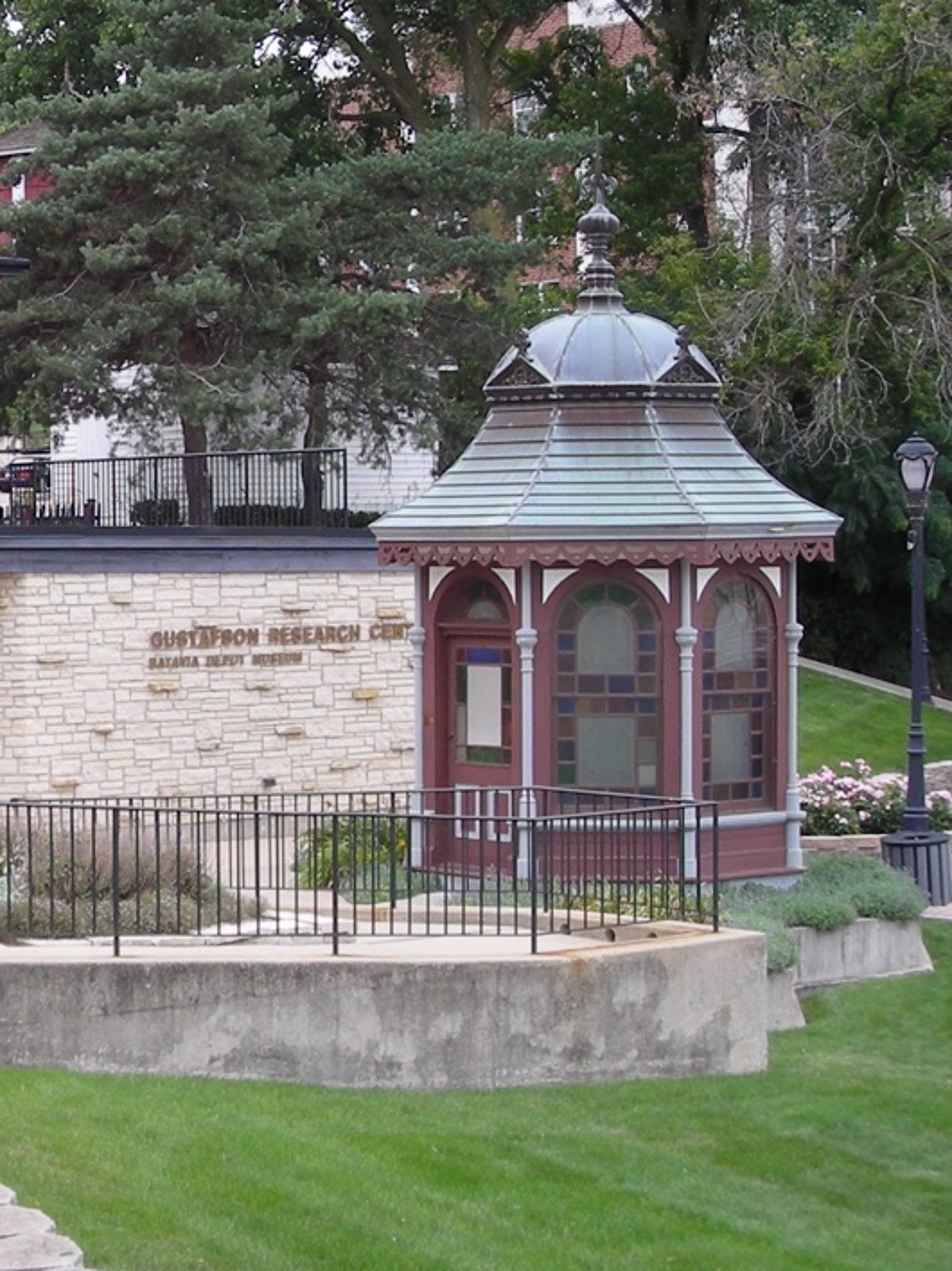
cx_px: -366
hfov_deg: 16.1
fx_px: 3154
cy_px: 448
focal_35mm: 86
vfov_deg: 22.7
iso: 50
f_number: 3.2
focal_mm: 6.3
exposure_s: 1/154
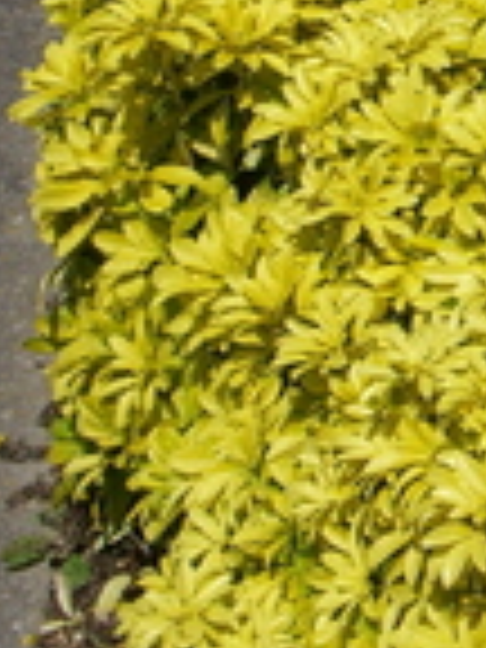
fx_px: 3763
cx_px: 590
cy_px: -108
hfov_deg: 7.3
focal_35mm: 201
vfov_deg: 9.7
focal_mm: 10.7
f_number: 5.8
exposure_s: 1/800
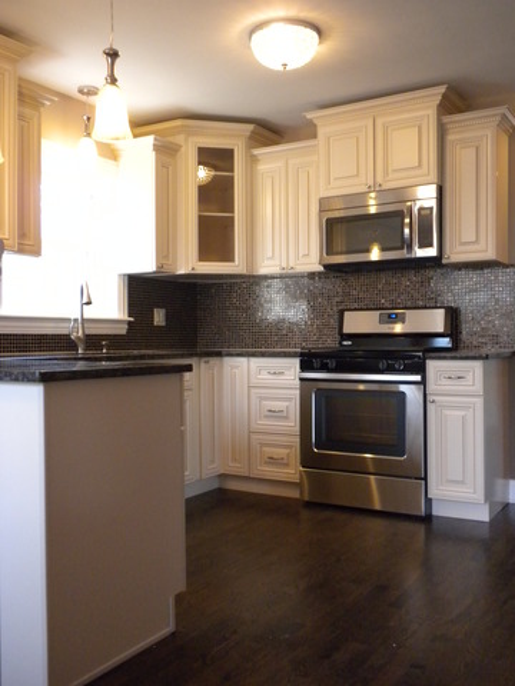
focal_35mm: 37
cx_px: 258
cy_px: 343
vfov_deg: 50.1
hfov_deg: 38.7
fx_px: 734
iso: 400
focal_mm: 6.6
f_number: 3.5
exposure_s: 1/65.3
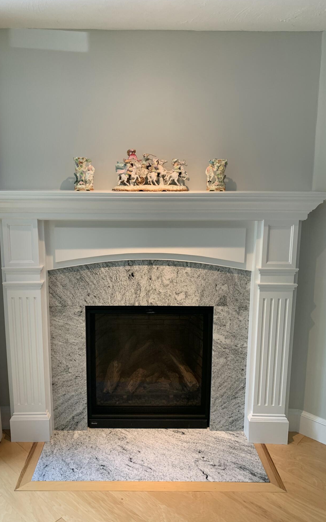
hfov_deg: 44.3
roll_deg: +0.7
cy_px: 258
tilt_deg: -10.2
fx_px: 398
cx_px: 133
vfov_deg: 66.5
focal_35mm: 28
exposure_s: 1/81
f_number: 1.8
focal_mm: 4.25
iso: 100
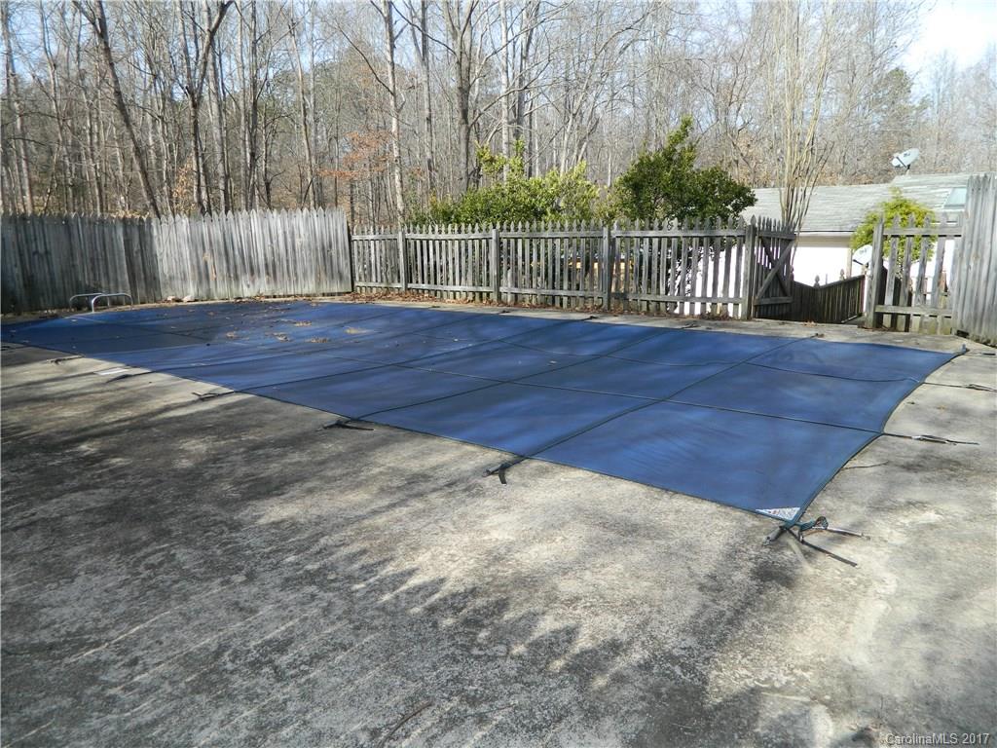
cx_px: 498
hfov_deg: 69.4
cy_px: 374
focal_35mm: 25
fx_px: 720
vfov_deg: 54.9
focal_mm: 4.5
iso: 110
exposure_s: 1/640
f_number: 3.1
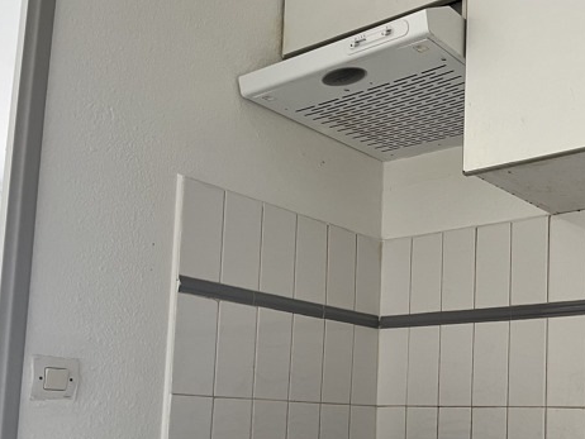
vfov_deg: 31.3
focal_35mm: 45
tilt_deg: +5.0
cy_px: 358
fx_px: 761
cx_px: 479
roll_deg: -1.7
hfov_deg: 40.1
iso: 125
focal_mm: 5.1
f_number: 1.6
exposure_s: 1/71
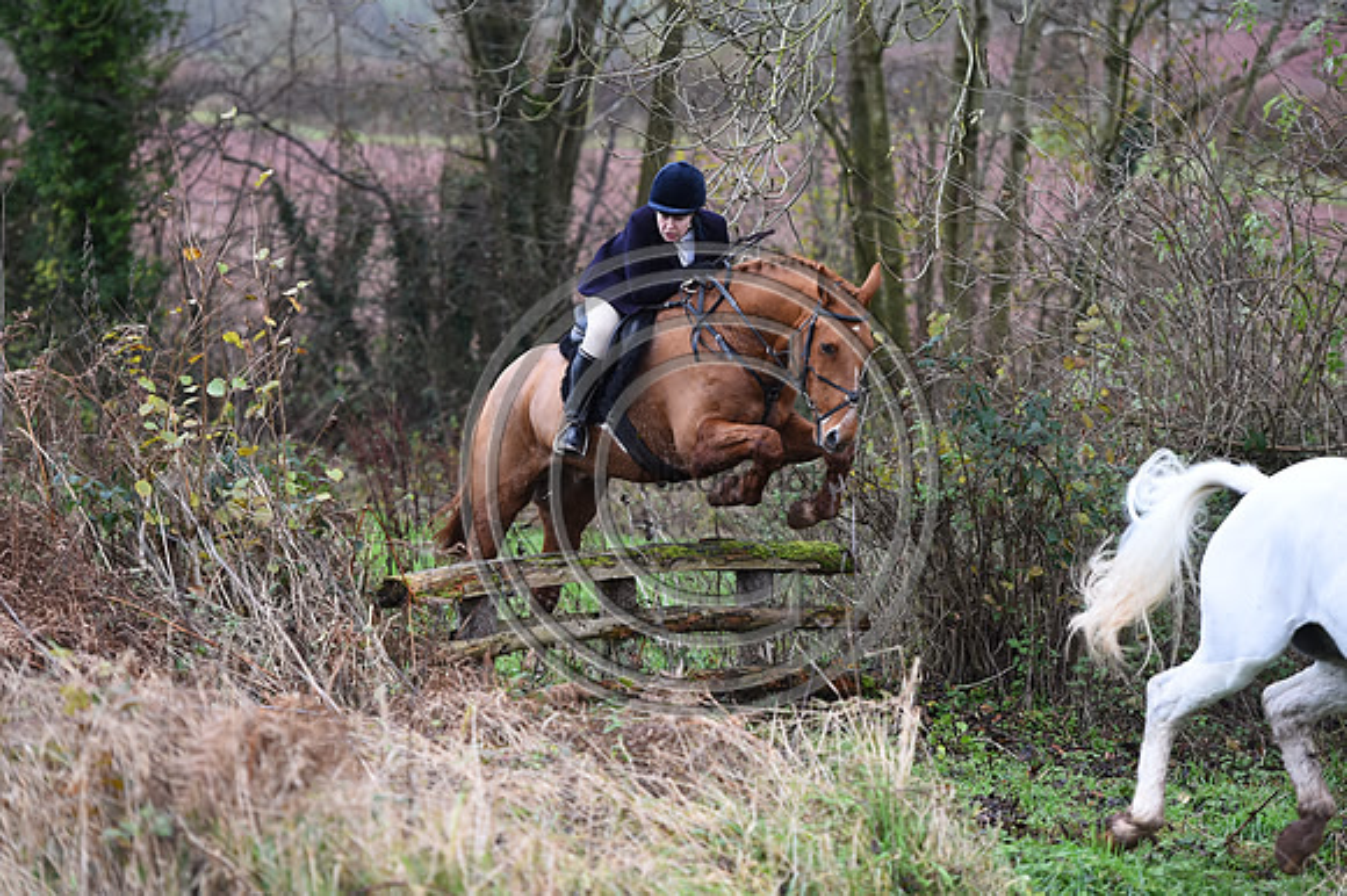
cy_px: 448
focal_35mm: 140
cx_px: 674
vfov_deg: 9.8
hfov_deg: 14.7
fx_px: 5235
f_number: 3.5
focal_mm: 140
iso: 1100
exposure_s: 1/1000
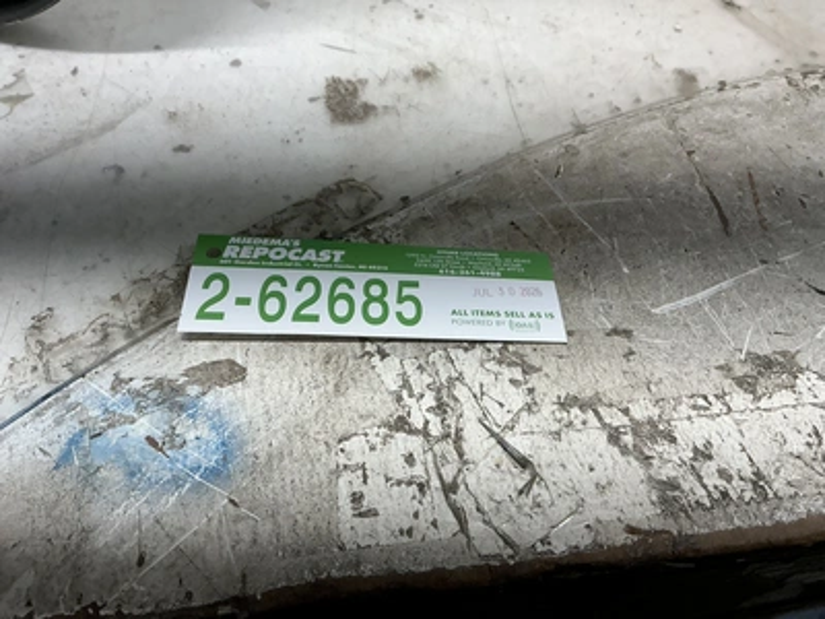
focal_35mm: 28
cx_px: 412
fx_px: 667
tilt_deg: -50.4
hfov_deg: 63.4
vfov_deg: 49.7
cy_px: 310
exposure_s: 1/120
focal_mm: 3
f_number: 1.8
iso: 32
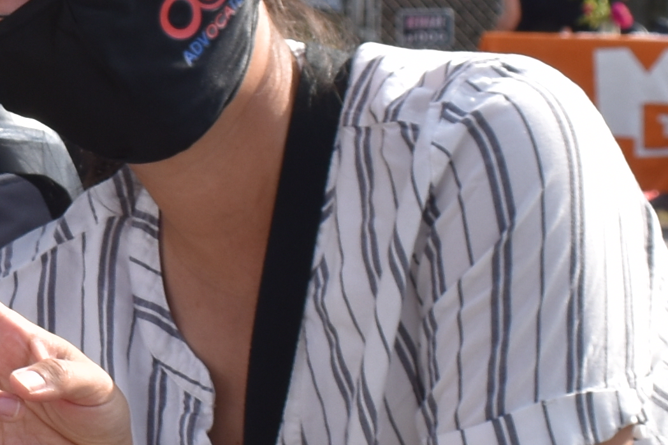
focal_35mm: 189
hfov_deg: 10.5
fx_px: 3506
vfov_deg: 7.3
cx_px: -363
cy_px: 158
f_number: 8
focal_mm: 22
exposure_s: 1/250
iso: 100
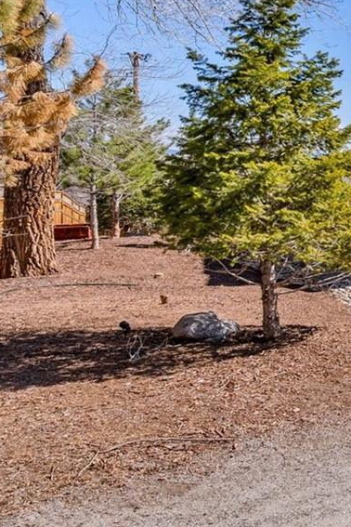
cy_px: 164
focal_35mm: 48
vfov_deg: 40.5
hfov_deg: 17.9
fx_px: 702
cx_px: 723
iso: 200
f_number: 8
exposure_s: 1/400
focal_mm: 17
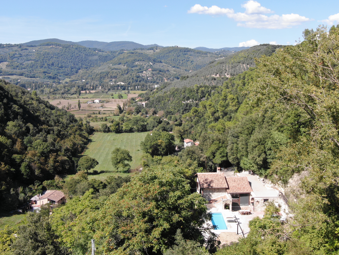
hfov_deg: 45.8
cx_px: 175
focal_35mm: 41
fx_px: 402
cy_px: 127
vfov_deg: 35.1
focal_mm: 6.63
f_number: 3.4
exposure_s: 1/500
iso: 100
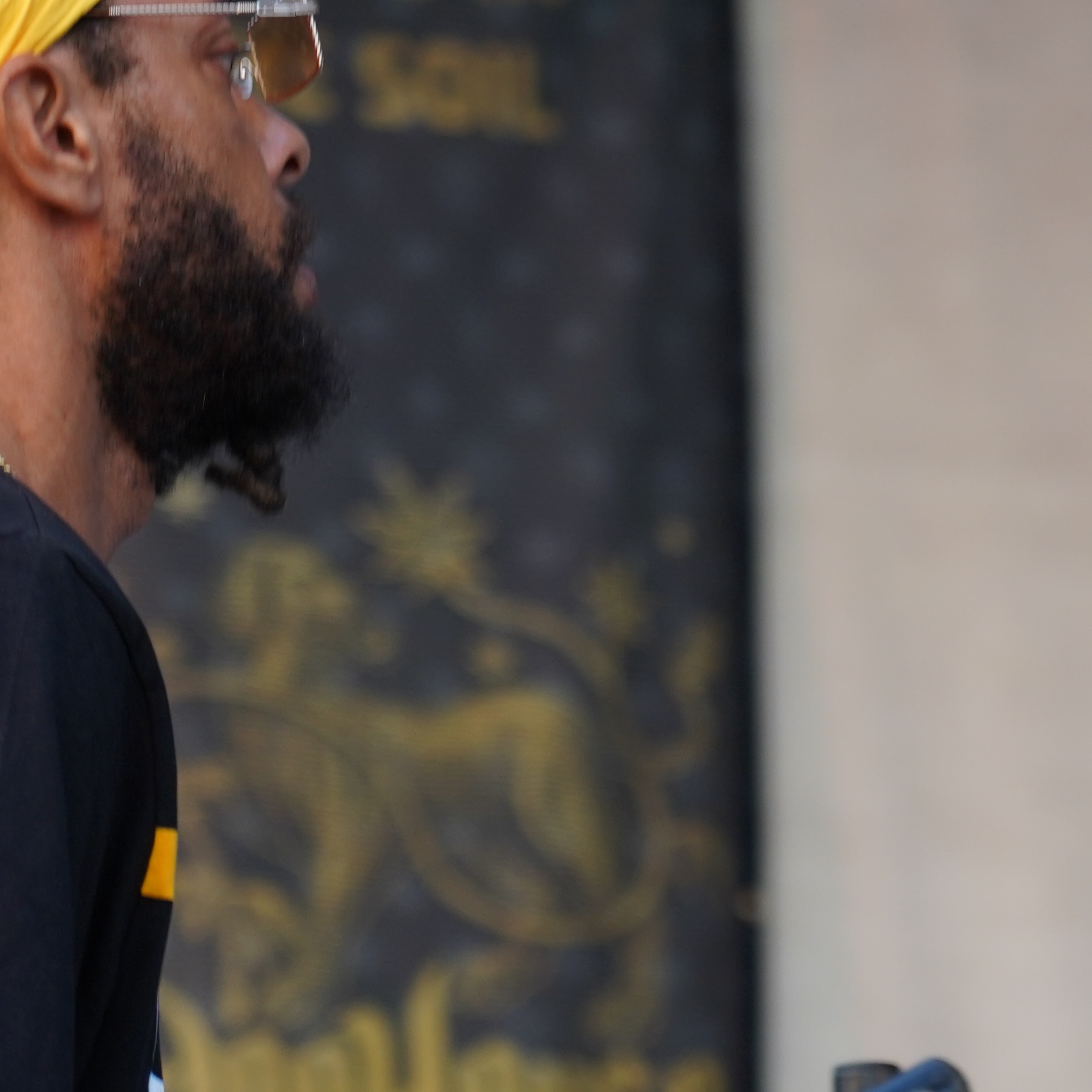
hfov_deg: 6.2
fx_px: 10065
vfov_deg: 6.2
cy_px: 339
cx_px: 529
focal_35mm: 282
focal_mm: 105
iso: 640
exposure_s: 1/160
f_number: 4
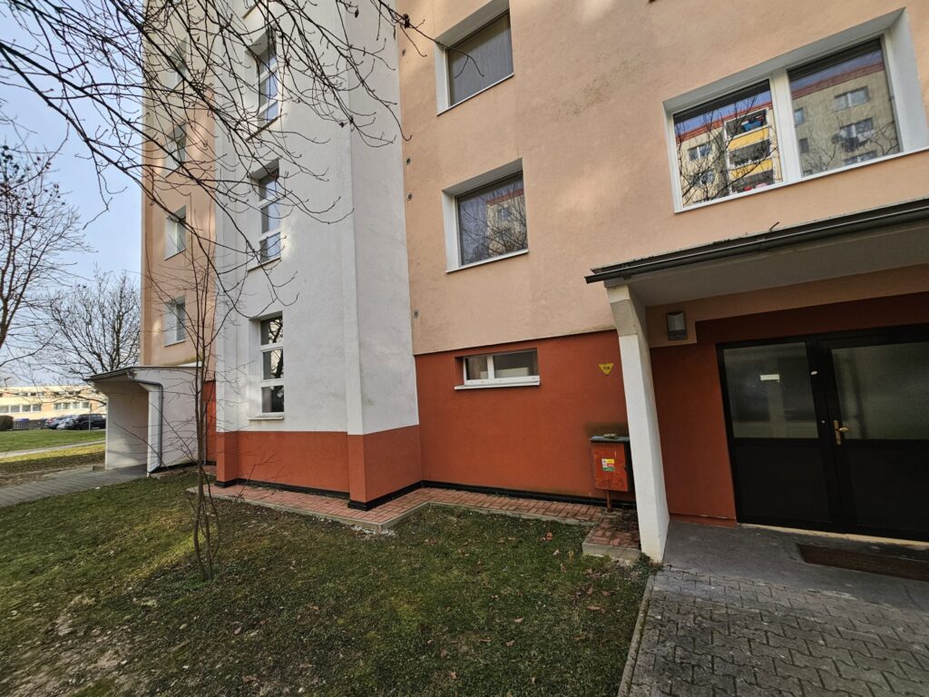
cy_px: 348
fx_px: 349
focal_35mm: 13
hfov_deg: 106.2
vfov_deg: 89.9
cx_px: 464
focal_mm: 2.2
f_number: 2.2
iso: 50
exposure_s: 1/612
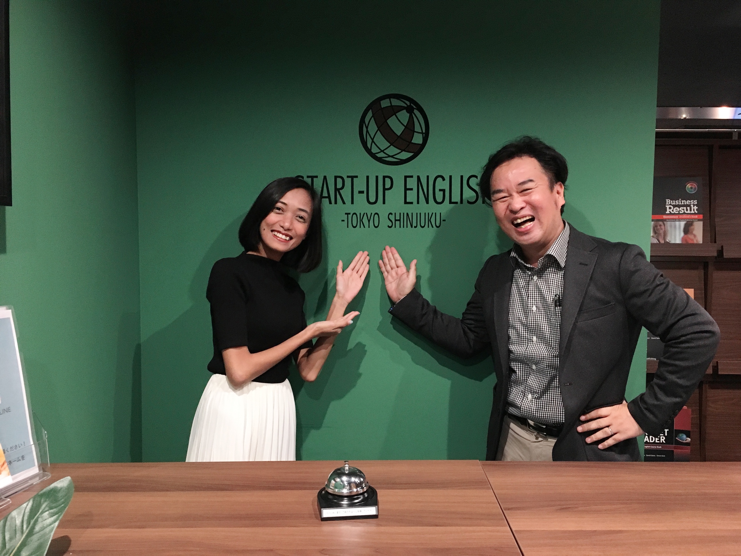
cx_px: 370
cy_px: 278
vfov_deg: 48.2
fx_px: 621
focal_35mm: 29
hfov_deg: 61.7
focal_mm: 4.15
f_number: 2.2
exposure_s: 1/24
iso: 200
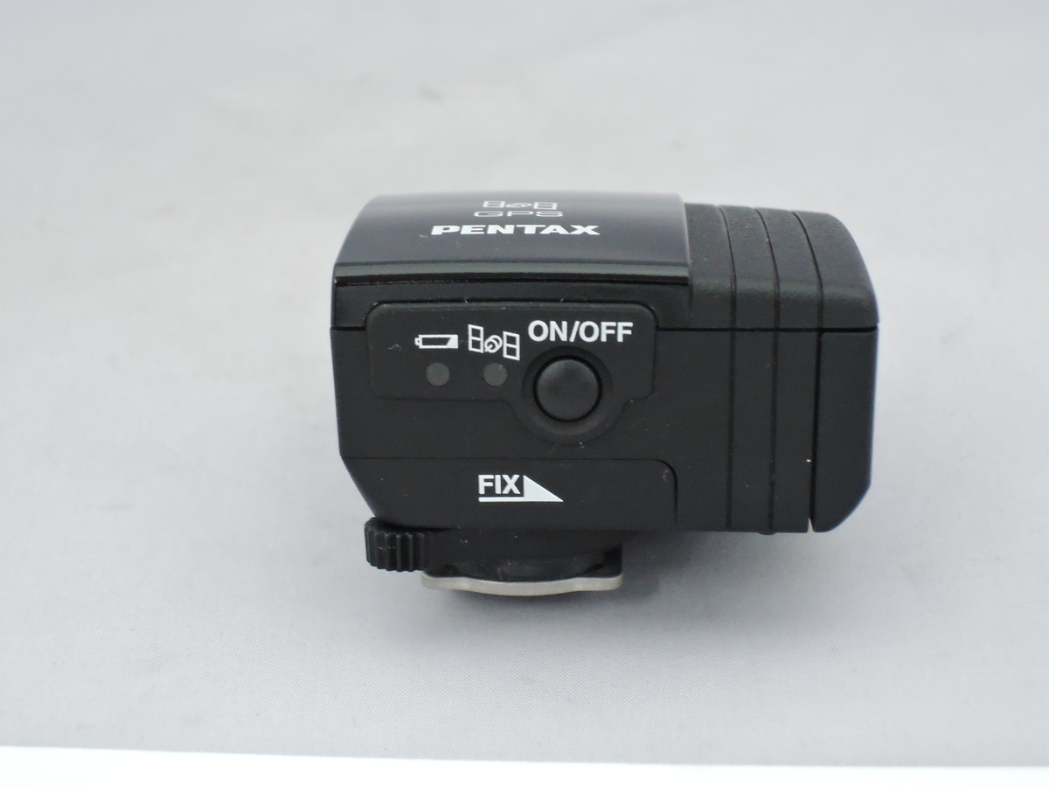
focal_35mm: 85
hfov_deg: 23.0
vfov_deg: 17.4
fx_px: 2576
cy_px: 394
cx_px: 524
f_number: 5.6
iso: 1600
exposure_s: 1/125
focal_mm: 18.2
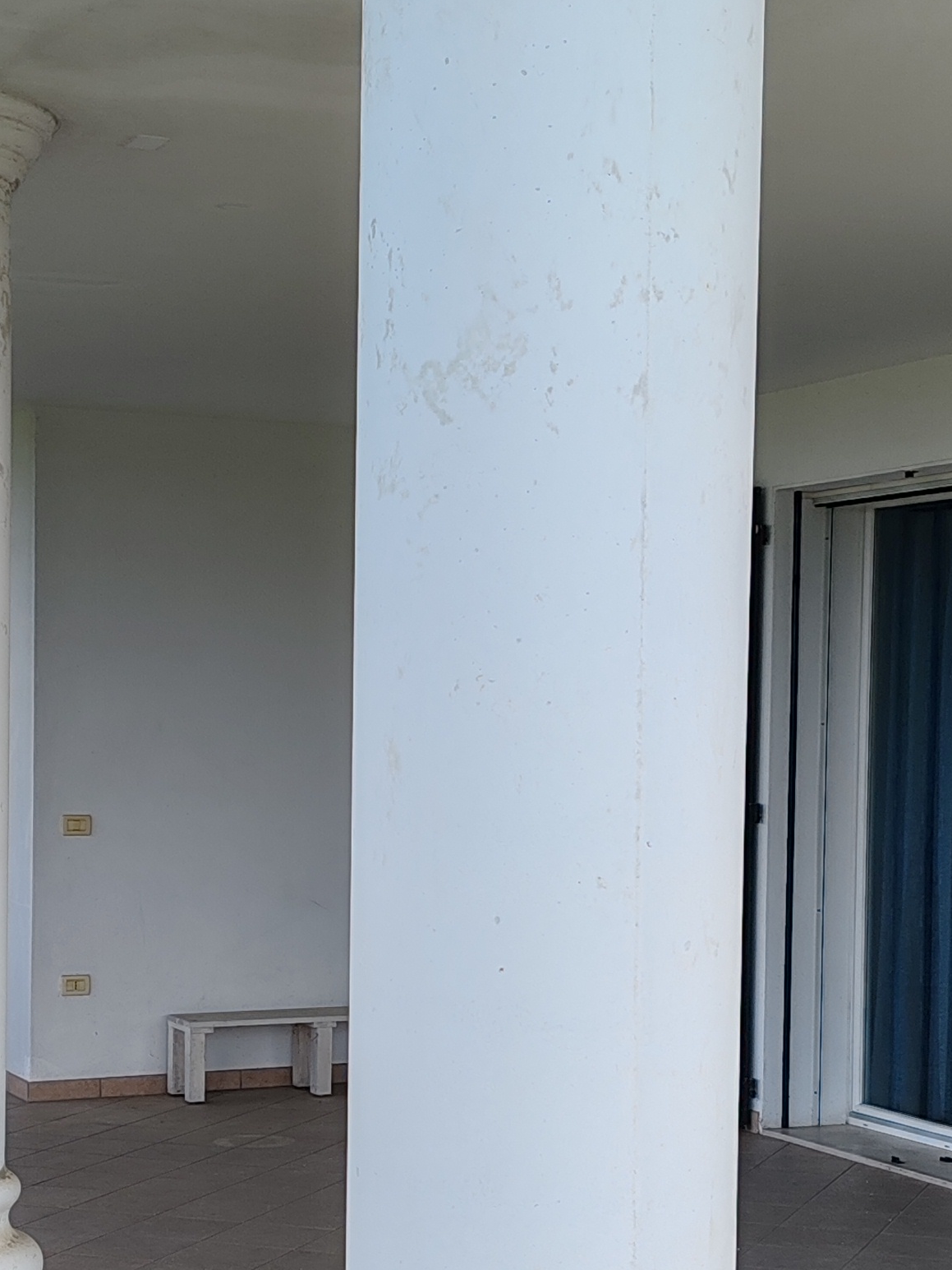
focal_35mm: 71
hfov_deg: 20.7
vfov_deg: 27.2
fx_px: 2603
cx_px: 406
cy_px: 837
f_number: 1.9
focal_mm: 6.12
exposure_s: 1/315
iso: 50
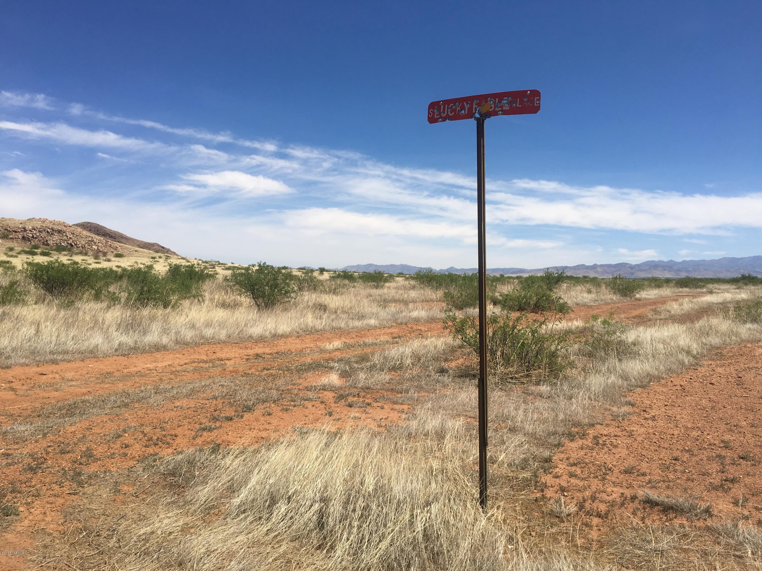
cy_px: 286
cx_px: 381
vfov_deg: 48.2
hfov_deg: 61.7
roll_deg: +0.1
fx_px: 638
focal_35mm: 29
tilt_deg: -1.4
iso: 25
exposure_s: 1/2747
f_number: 2.2
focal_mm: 4.15
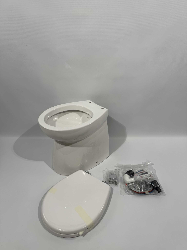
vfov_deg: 71.6
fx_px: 173
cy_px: 125
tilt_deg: -30.4
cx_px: 94
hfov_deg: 56.8
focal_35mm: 24
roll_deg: +0.8
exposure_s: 1/477
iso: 80
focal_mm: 6.76
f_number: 1.78
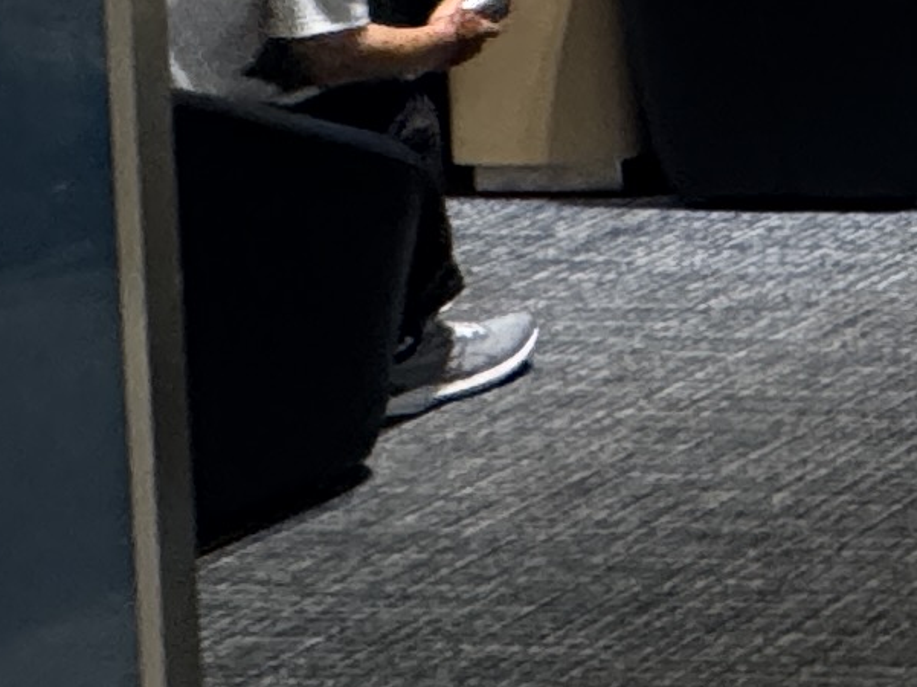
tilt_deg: -2.4
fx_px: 2489
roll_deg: +1.0
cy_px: -479
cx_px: 2516
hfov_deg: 12.6
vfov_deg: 14.2
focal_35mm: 94
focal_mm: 2.22
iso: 400
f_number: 2.2
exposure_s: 1/60
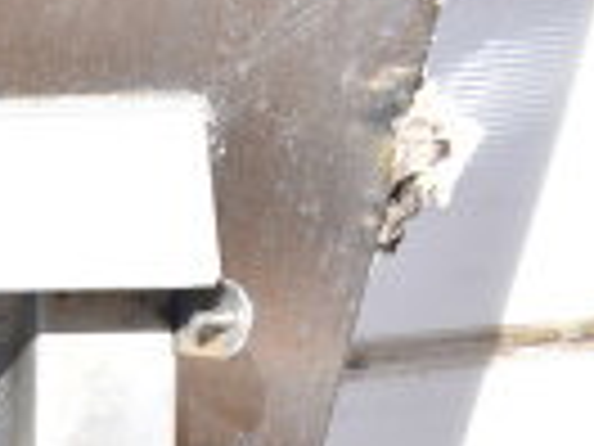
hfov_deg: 12.0
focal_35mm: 140
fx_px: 2406
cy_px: 881
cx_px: -706
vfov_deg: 9.9
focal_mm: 21
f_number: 7.1
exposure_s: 1/160
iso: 200
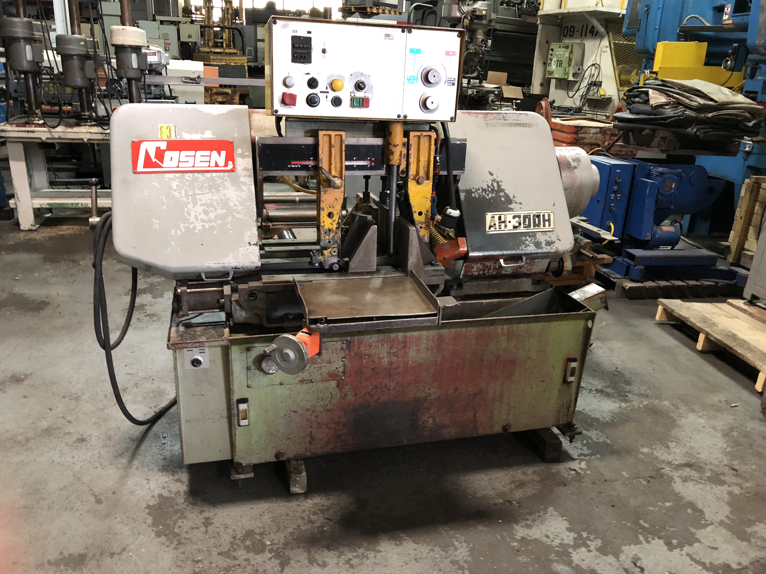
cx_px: 383
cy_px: 287
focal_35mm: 28
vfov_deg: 49.7
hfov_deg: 63.4
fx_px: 620
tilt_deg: -19.3
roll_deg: -2.9
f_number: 1.8
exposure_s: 1/7
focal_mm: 4
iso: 80
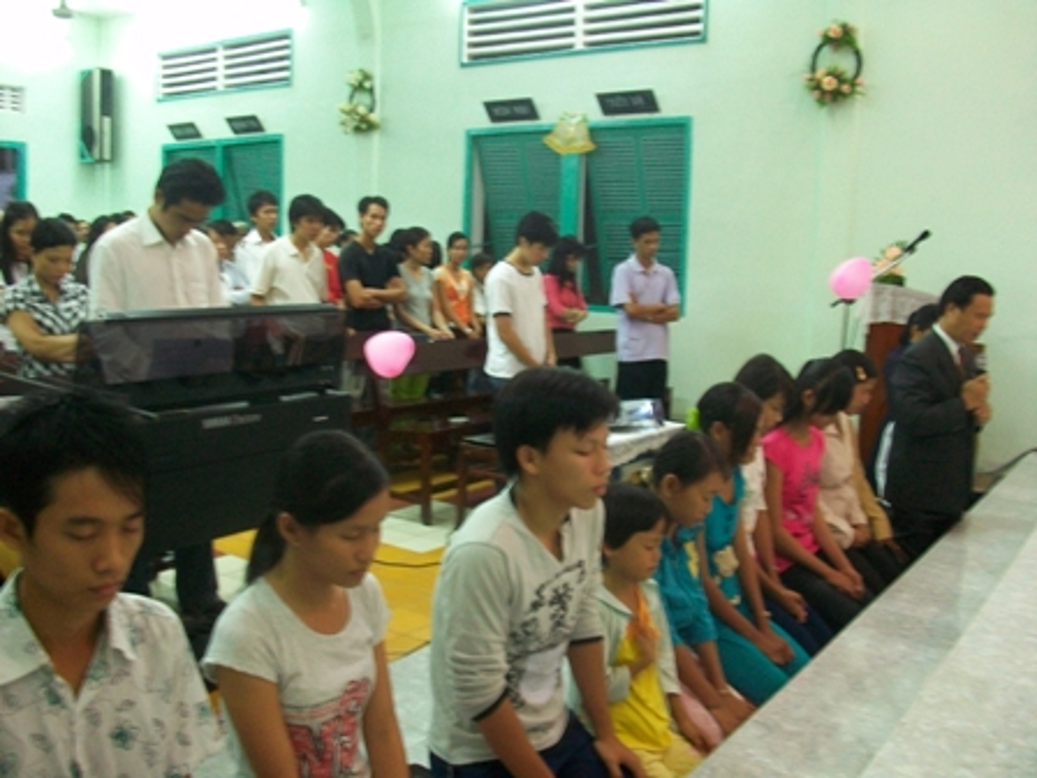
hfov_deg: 56.8
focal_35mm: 32
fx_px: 959
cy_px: 389
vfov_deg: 44.2
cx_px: 518
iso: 160
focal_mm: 5.7
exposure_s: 1/8
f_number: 2.8
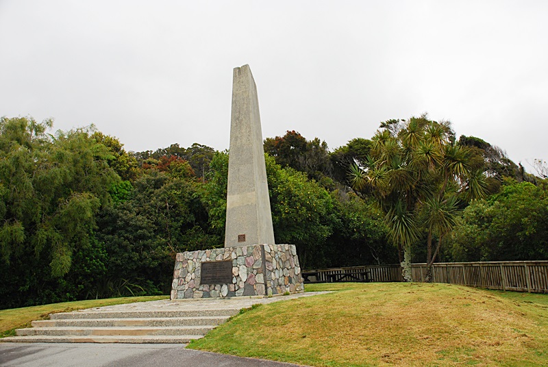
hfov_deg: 57.2
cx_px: 274
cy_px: 184
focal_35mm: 33
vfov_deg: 40.1
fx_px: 503
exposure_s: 1/640
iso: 400
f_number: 5.6
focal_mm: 22
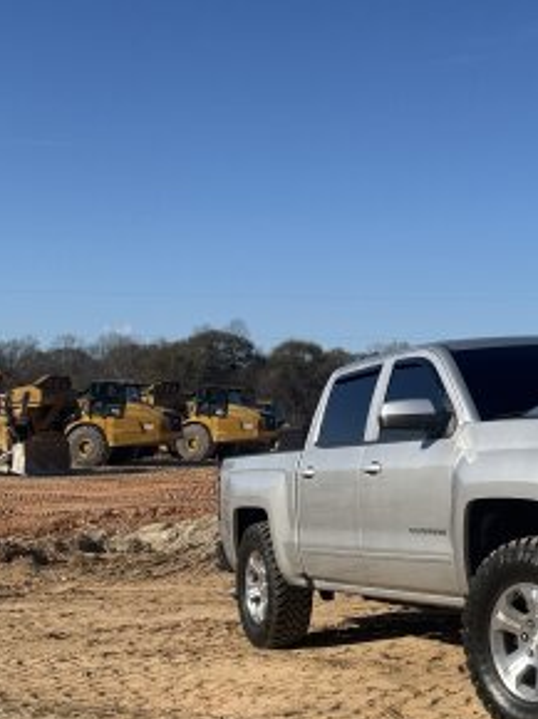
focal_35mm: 58
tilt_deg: +4.9
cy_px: 305
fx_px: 1204
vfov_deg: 33.2
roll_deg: -1.2
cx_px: 485
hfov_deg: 24.5
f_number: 1.78
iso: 80
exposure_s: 1/6711
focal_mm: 6.76
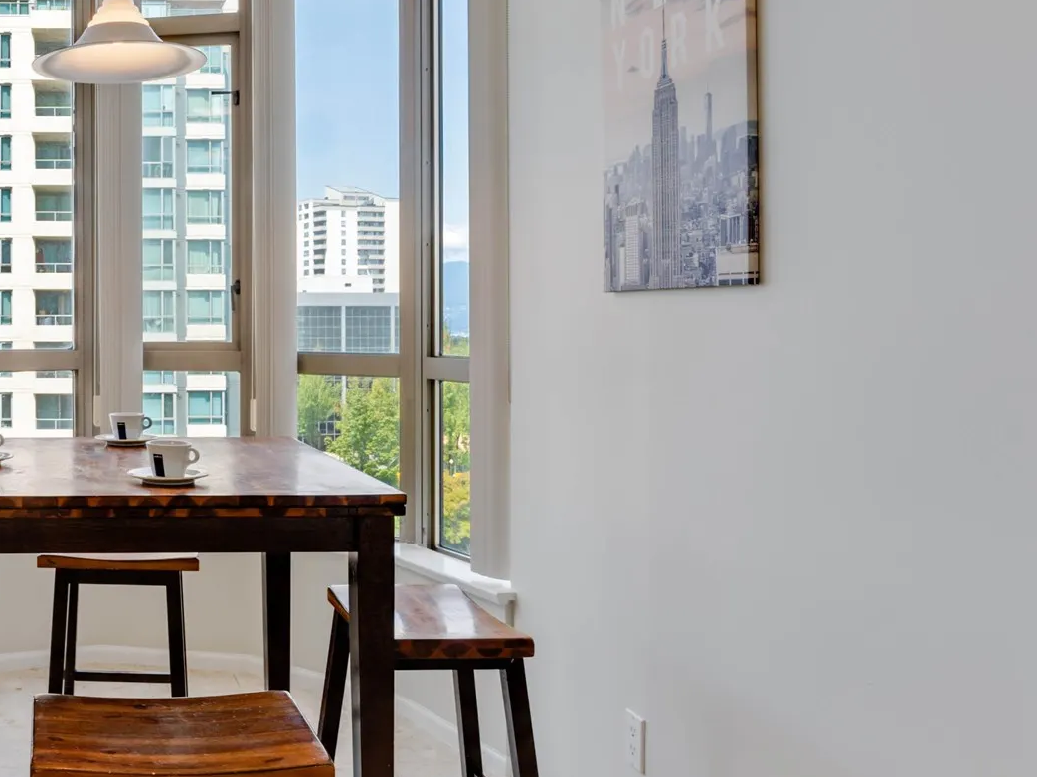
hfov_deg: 48.2
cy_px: 346
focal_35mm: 34
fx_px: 1018
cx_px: 100
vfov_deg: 41.7
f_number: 6.3
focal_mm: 12
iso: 100
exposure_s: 1/640
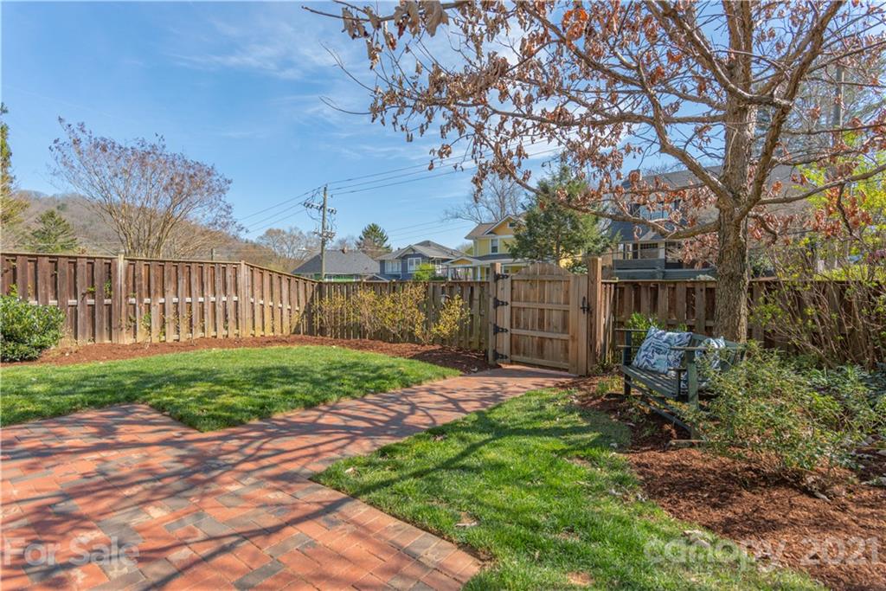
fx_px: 418
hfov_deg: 93.3
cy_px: 296
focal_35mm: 17
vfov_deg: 70.5
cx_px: 443
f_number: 7.1
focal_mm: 17
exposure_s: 1/800
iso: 400
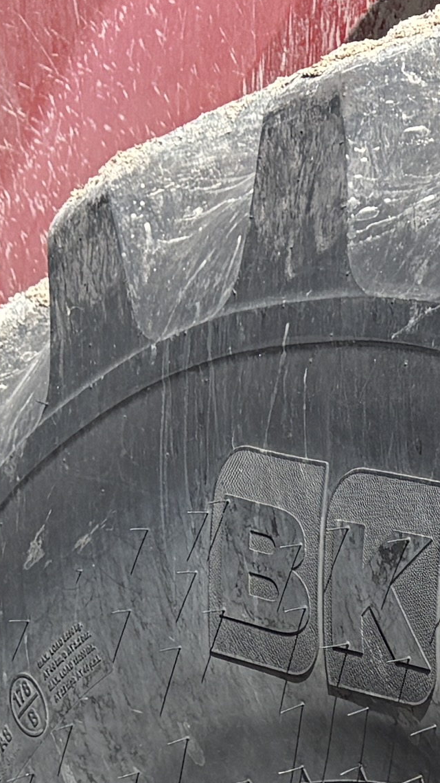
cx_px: 545
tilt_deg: -20.6
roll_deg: -3.5
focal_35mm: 142
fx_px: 2944
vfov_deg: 13.9
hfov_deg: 8.4
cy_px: 1276
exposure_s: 1/1667
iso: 50
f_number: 1.6
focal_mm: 5.96
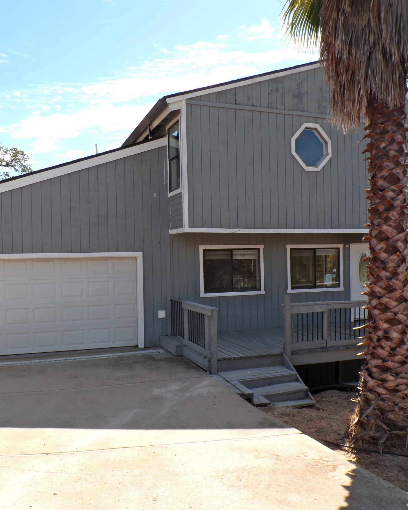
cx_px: 192
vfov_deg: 55.7
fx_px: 483
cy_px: 261
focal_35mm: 32
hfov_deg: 45.8
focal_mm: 4.3
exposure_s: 1/400
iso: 100
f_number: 4.4
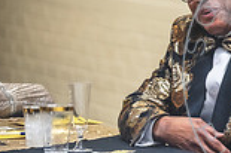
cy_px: -51
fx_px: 2878
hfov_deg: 4.5
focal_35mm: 449
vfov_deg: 3.0
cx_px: 410
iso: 1600
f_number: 2.8
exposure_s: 1/250
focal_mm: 120
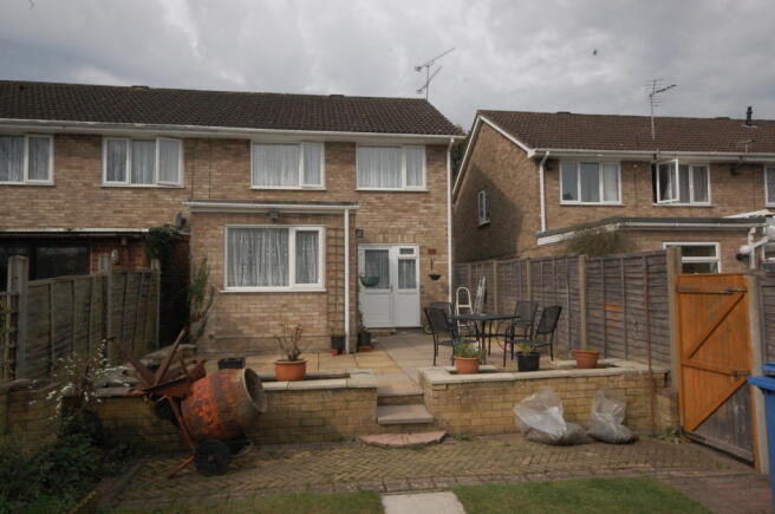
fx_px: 516
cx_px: 388
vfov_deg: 53.0
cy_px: 257
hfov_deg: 73.8
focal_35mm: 24
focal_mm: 16
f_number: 20
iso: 1600
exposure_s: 1/500
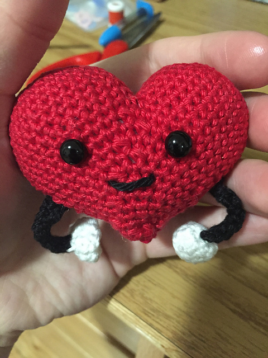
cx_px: 134
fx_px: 299
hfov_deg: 48.2
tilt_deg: -47.2
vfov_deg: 61.7
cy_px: 179
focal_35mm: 29
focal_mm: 4.15
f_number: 2.2
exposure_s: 1/15
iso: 400
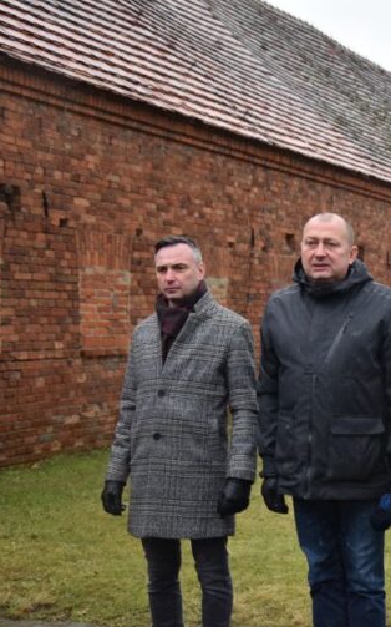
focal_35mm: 70
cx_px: 412
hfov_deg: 18.0
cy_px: 314
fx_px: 1194
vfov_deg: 29.4
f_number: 4.2
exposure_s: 1/500
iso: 800
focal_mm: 30
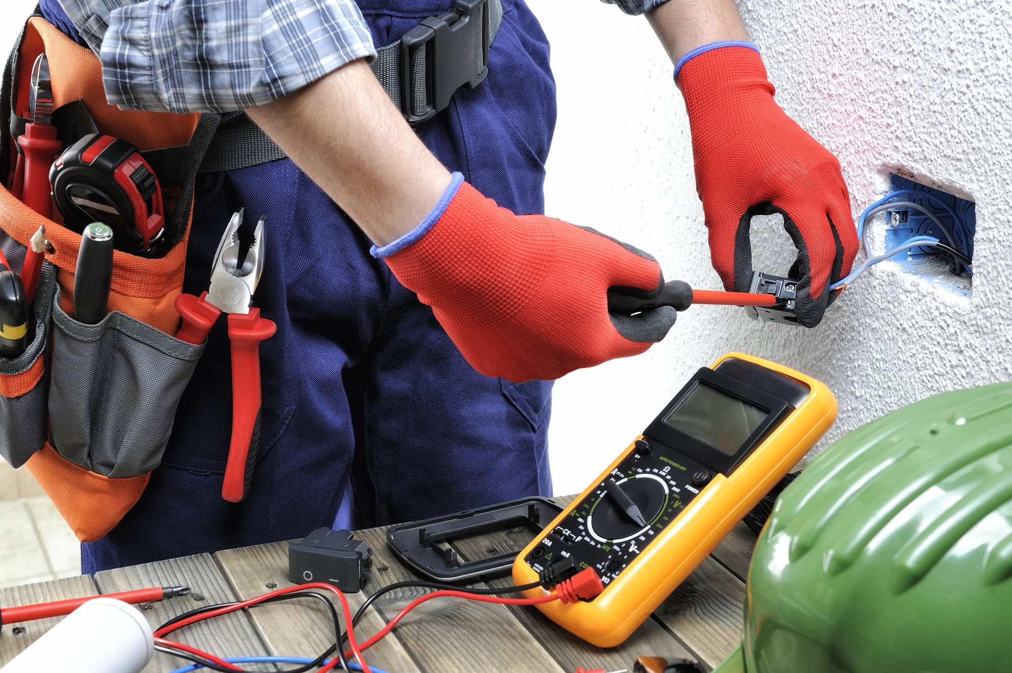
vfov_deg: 21.9
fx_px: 1741
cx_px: 506
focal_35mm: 62
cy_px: 336
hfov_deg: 32.4
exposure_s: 1/160
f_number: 13
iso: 200
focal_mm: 62
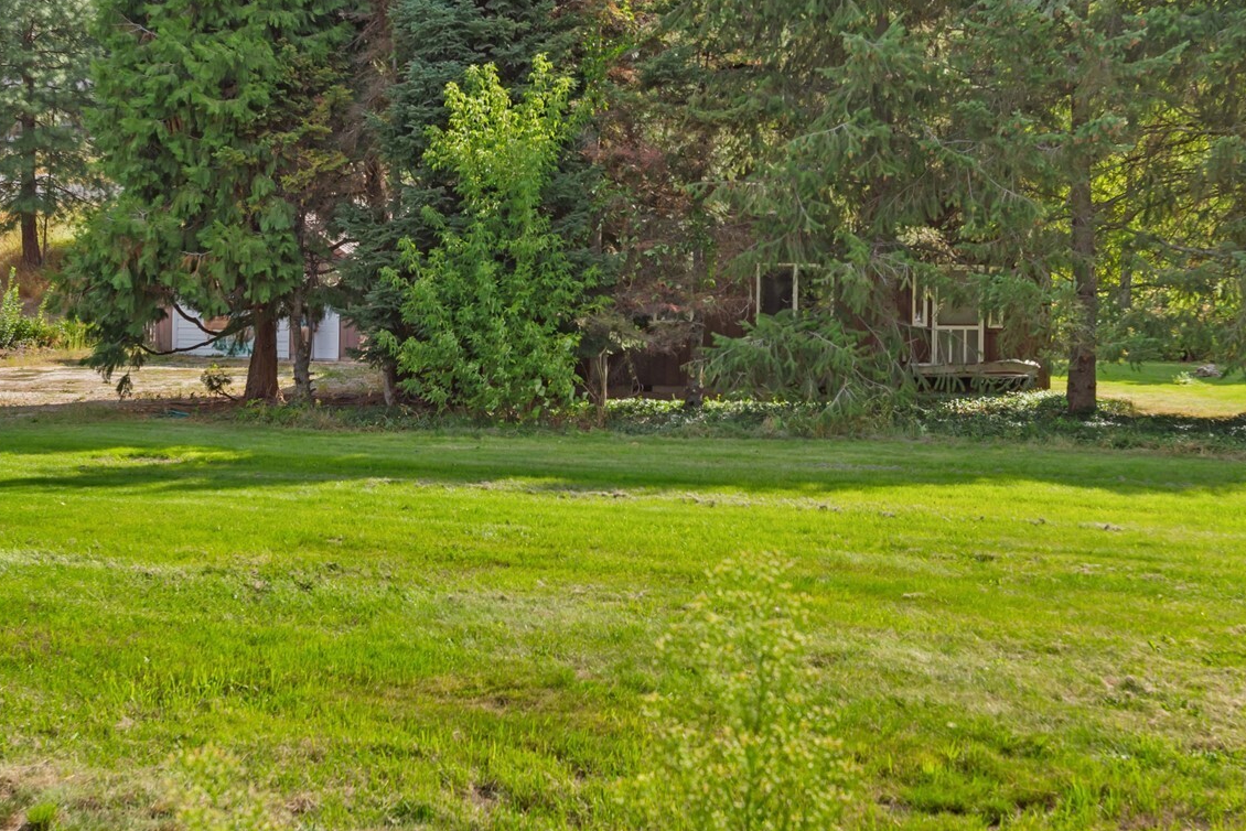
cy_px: 301
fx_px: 1558
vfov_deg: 29.7
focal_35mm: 45
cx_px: 653
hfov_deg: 43.6
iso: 100
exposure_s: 1/500
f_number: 7.1
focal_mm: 30
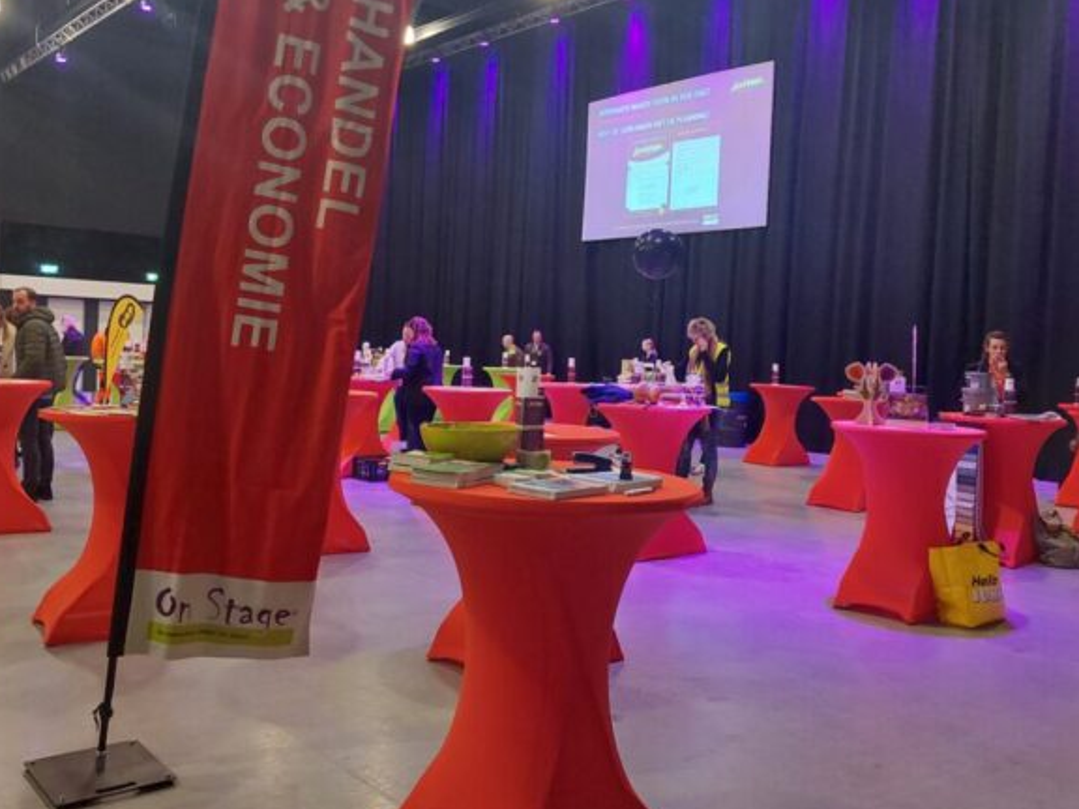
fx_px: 997
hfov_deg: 56.6
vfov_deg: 44.1
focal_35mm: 32
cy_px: 373
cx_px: 455
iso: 500
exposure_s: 1/25
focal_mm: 5.23
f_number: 1.8
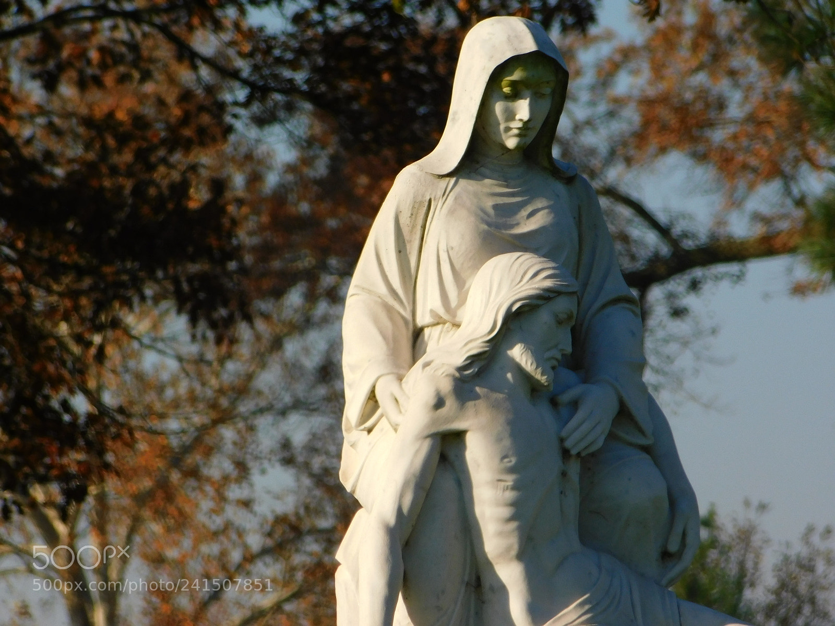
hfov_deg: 3.4
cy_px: 313
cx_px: 418
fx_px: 13918
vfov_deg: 2.6
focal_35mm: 577
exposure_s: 1/500
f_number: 6
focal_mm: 102.5
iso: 125
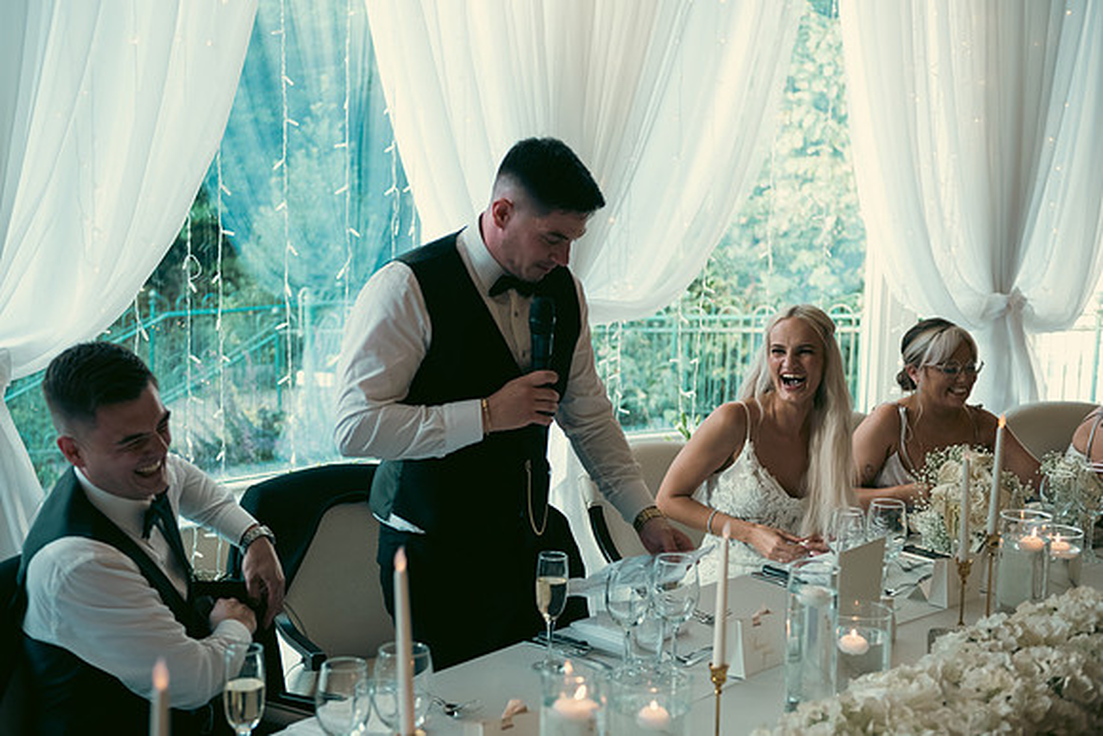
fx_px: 1532
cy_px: 368
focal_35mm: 50
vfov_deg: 27.0
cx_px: 552
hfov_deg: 39.6
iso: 400
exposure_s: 1/160
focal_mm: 50
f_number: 3.5
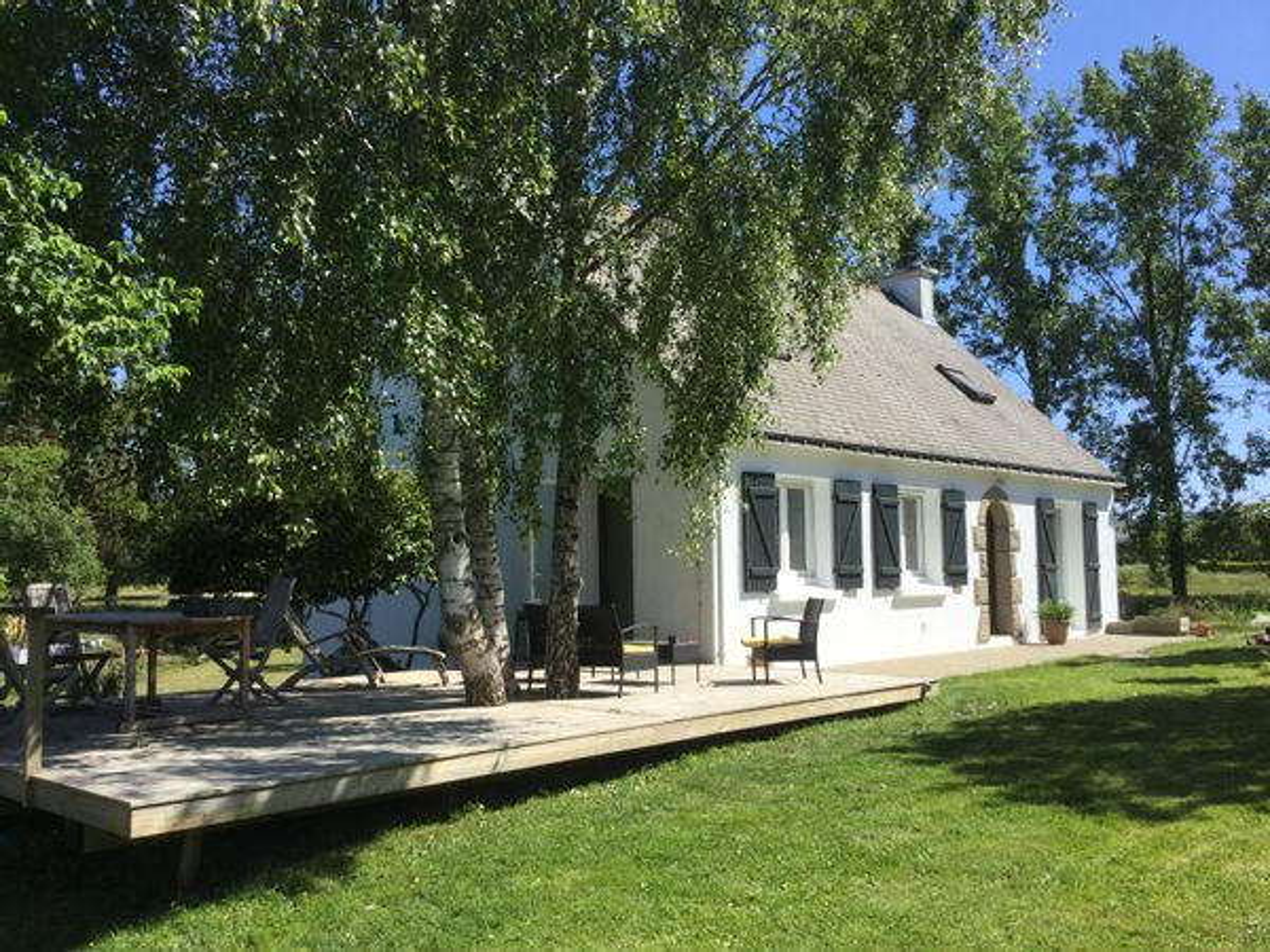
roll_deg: +0.8
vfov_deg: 45.4
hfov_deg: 58.4
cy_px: 476
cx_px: 635
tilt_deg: +5.2
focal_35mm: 31
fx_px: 1137
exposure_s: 1/947
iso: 25
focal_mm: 3.3
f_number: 2.4
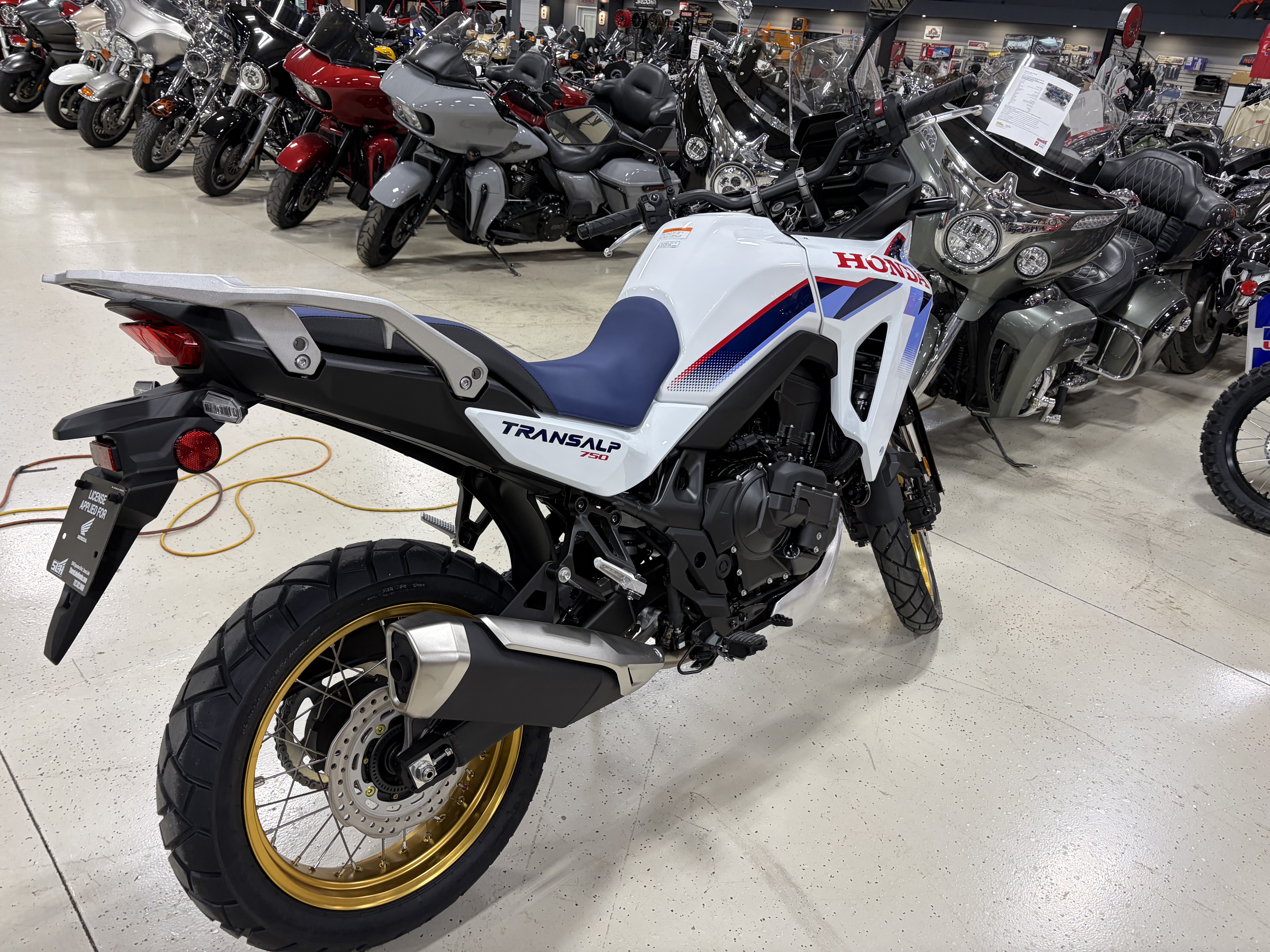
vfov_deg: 53.1
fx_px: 954
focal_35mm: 26
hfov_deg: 67.3
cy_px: 476
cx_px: 635
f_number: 1.6
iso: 80
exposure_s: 1/60
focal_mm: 5.96
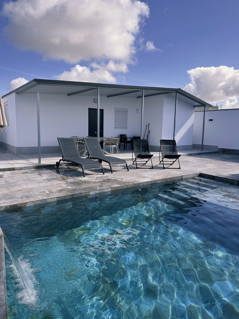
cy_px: 160
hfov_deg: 56.8
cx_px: 120
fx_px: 221
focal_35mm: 24
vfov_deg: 71.6
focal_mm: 6.86
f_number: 1.78
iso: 80
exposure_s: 1/4184
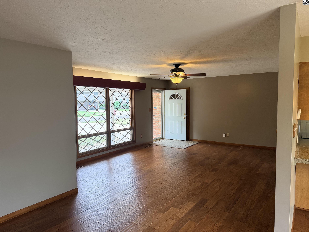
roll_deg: +0.3
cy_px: 116
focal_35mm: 24
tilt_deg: -4.4
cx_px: 154
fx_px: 214
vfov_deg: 56.8
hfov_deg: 71.6
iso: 200
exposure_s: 1/195
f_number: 1.78
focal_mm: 6.76
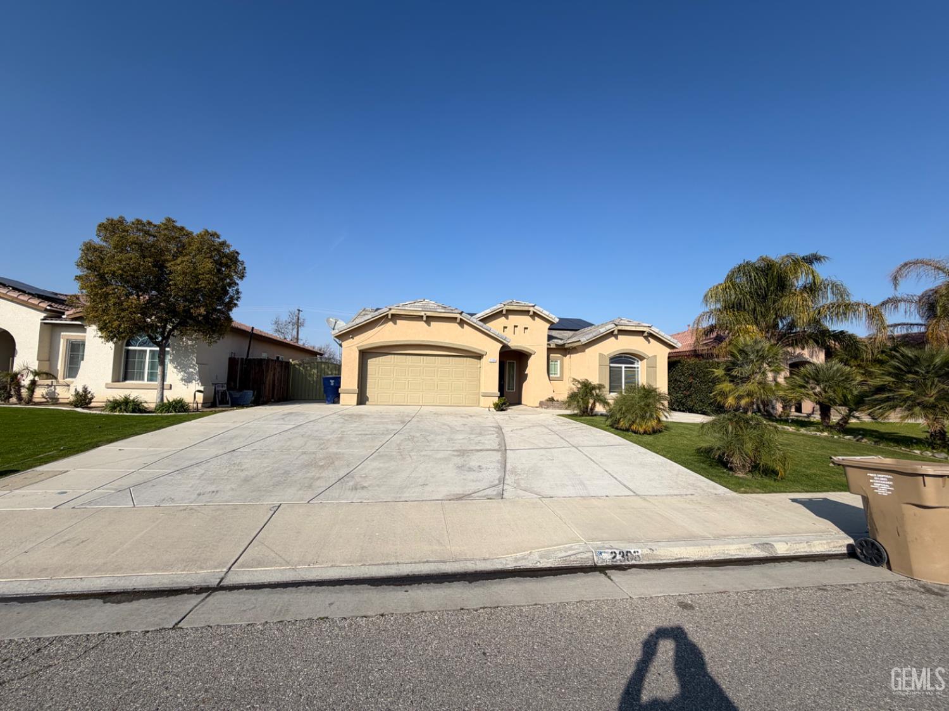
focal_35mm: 14
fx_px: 384
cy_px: 356
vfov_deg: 85.7
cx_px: 474
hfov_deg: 102.1
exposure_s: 1/1087
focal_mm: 2.22
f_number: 2.2
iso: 20
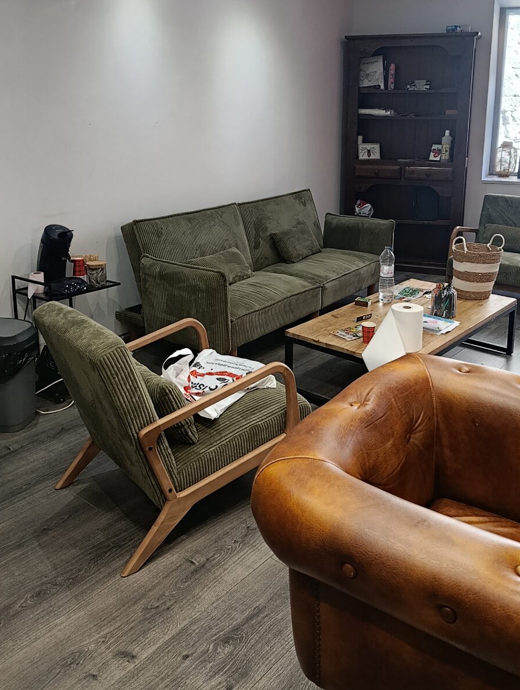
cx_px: 299
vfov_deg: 57.5
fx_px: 619
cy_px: 256
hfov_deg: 45.4
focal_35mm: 31
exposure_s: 1/100
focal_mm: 6.11
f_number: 1.65
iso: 886
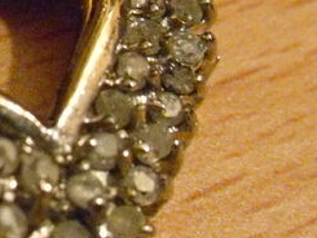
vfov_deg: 10.4
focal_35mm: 143
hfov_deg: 13.7
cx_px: 35
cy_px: 105
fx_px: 1310
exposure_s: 1/17
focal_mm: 6.3
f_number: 3.5
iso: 800
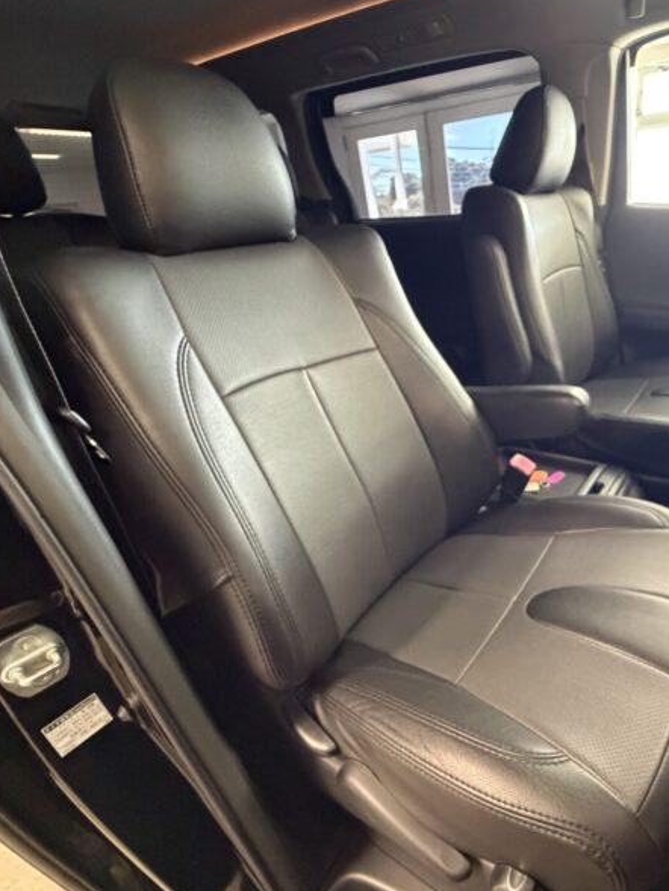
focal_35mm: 19
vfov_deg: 84.7
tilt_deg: -26.3
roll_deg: +4.7
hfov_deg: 65.0
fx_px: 489
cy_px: 442
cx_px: 492
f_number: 2.2
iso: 1000
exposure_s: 1/60
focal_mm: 2.22
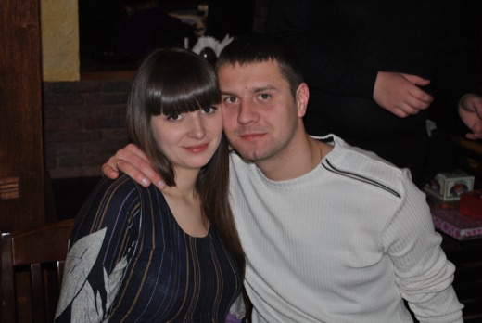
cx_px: 241
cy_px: 162
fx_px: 804
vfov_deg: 22.7
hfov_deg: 33.4
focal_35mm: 60
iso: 200
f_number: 5.3
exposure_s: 1/60
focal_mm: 40
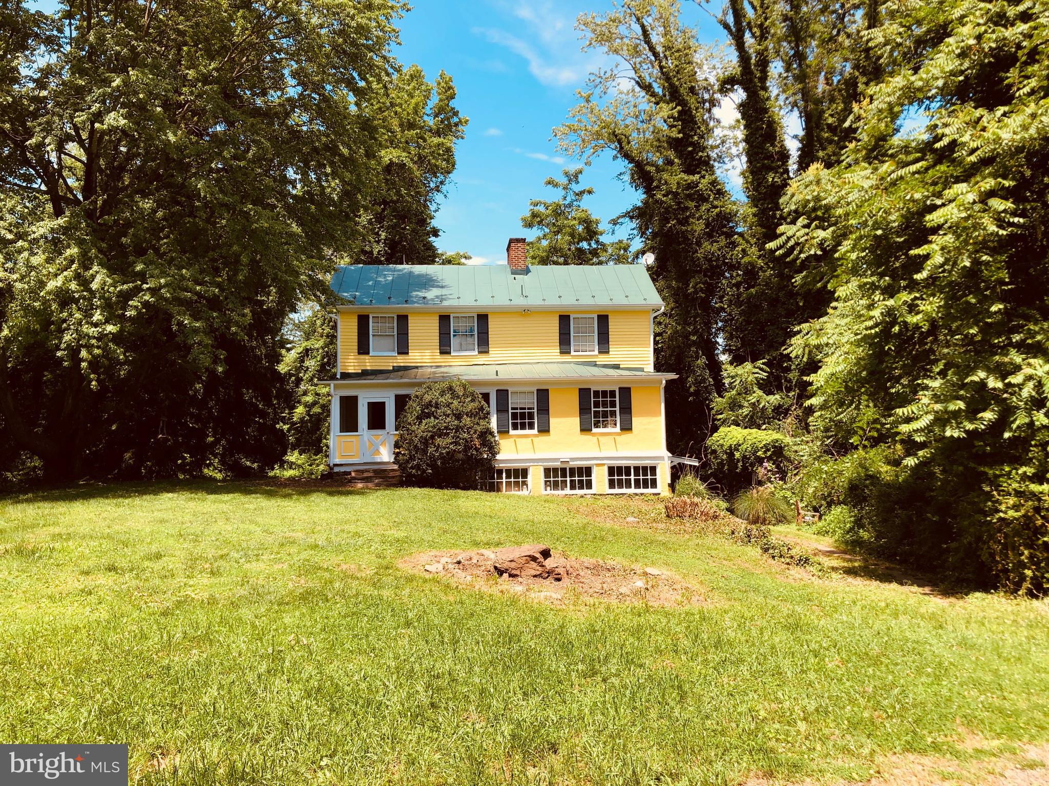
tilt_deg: +3.6
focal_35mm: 28
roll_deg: +2.0
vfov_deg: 49.7
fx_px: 849
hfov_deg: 63.4
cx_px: 524
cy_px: 393
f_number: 1.8
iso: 20
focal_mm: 3.99
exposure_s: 1/813
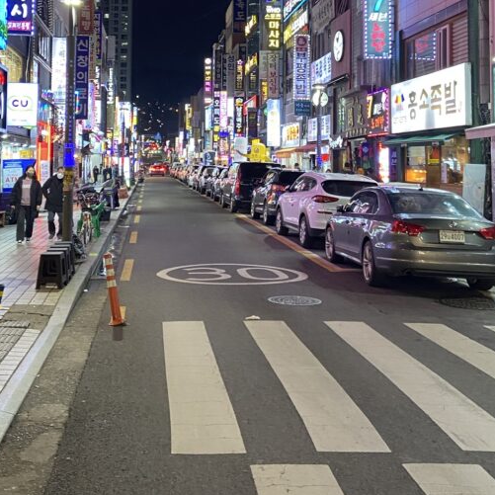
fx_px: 760
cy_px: 110
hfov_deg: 35.9
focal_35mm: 47
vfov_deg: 35.1
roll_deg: -1.4
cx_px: 186
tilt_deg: +5.1
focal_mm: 4.25
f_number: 1.8
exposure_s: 1/60
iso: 320
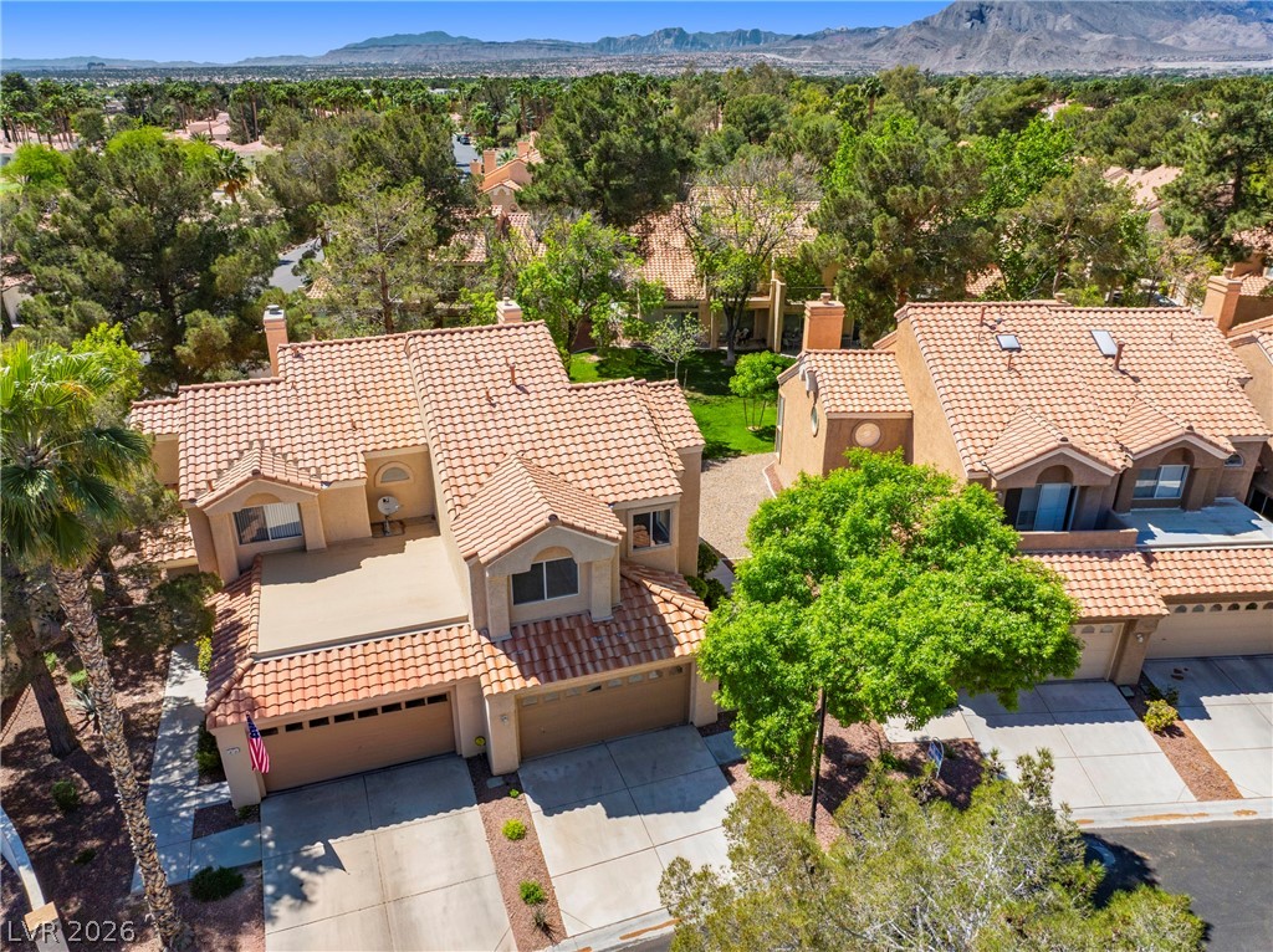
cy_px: 476
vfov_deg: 56.7
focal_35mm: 24
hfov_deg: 71.6
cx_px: 636
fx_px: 882
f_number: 2.8
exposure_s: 1/400
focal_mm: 12.29
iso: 110
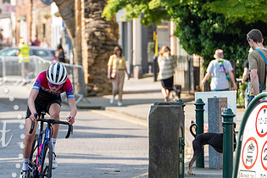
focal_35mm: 258
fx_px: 1913
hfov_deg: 8.0
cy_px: 95
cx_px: 77
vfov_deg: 5.3
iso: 200
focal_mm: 126
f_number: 3.2
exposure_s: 1/640
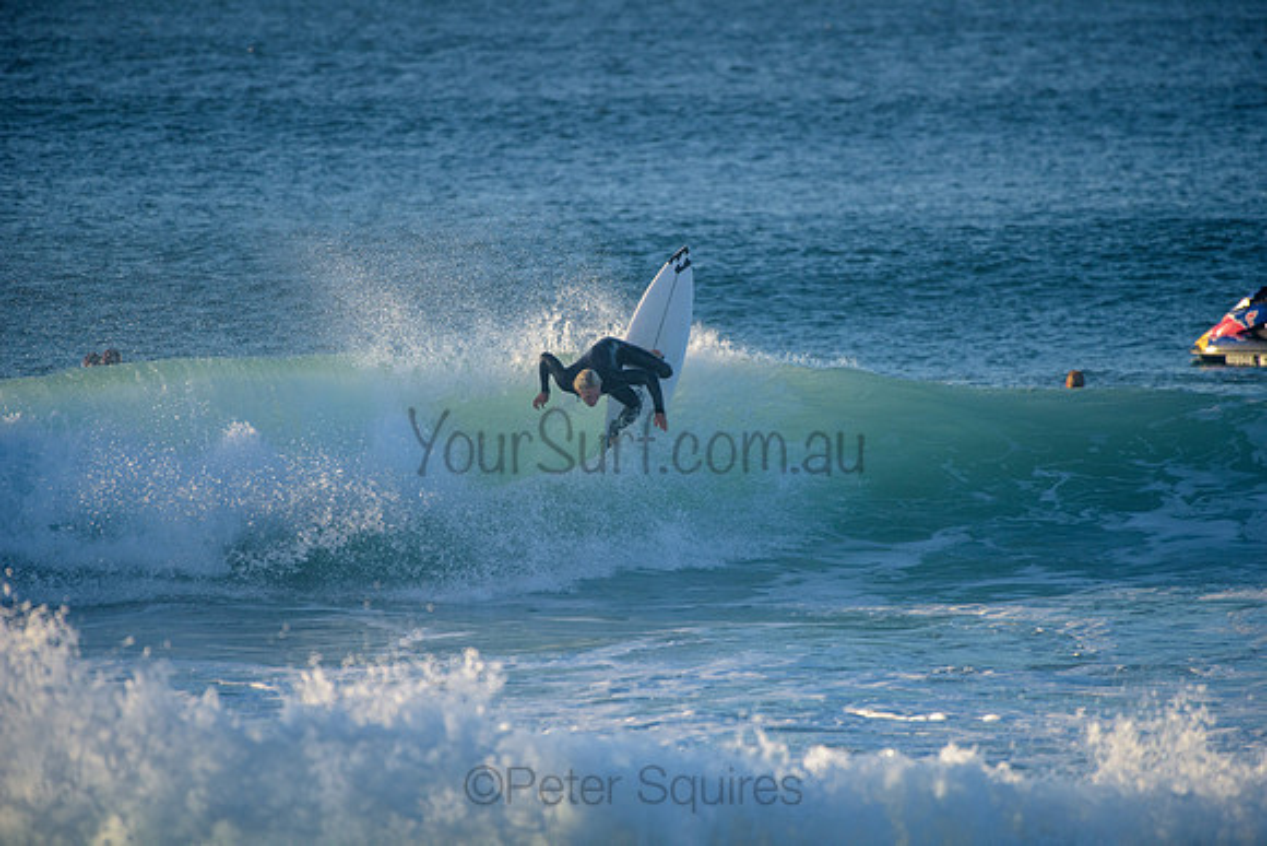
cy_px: 423
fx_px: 17601
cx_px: 634
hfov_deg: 4.1
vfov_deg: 2.8
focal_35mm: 500
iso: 640
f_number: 5.6
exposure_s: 1/2000
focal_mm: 500
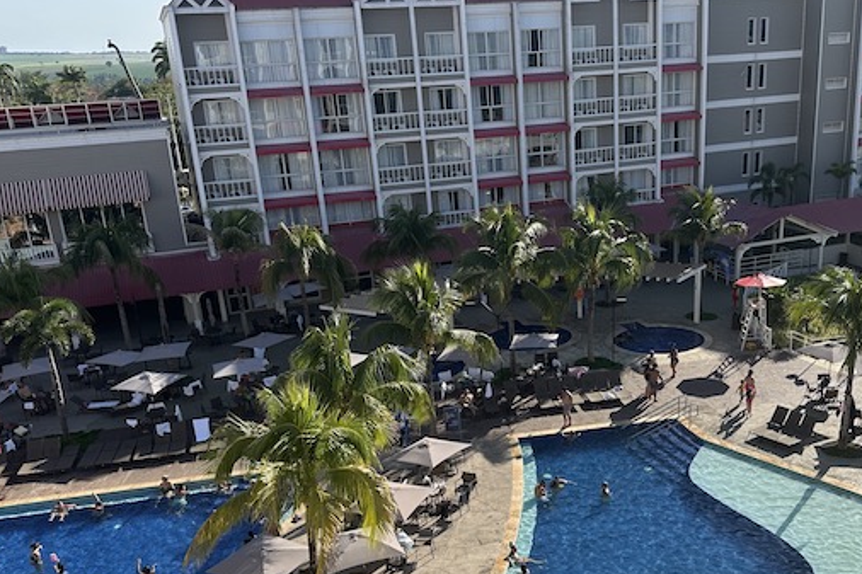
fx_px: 886
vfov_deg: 35.7
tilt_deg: -19.6
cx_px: 535
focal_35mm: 37
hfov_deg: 51.4
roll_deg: +2.7
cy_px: 364
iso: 80
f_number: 1.78
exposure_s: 1/3058
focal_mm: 6.86
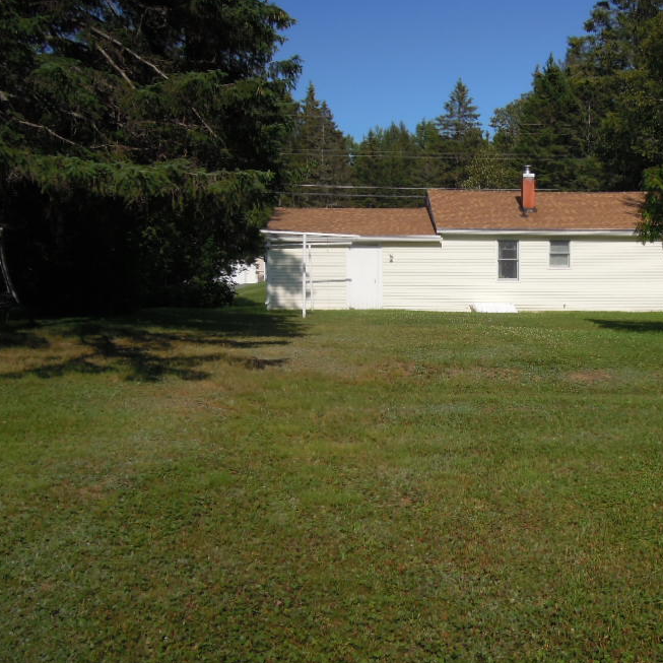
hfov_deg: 38.2
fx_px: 932
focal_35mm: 43
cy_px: 351
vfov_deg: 39.2
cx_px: 496
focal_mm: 5.5
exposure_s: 1/1600
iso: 160
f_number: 4.7
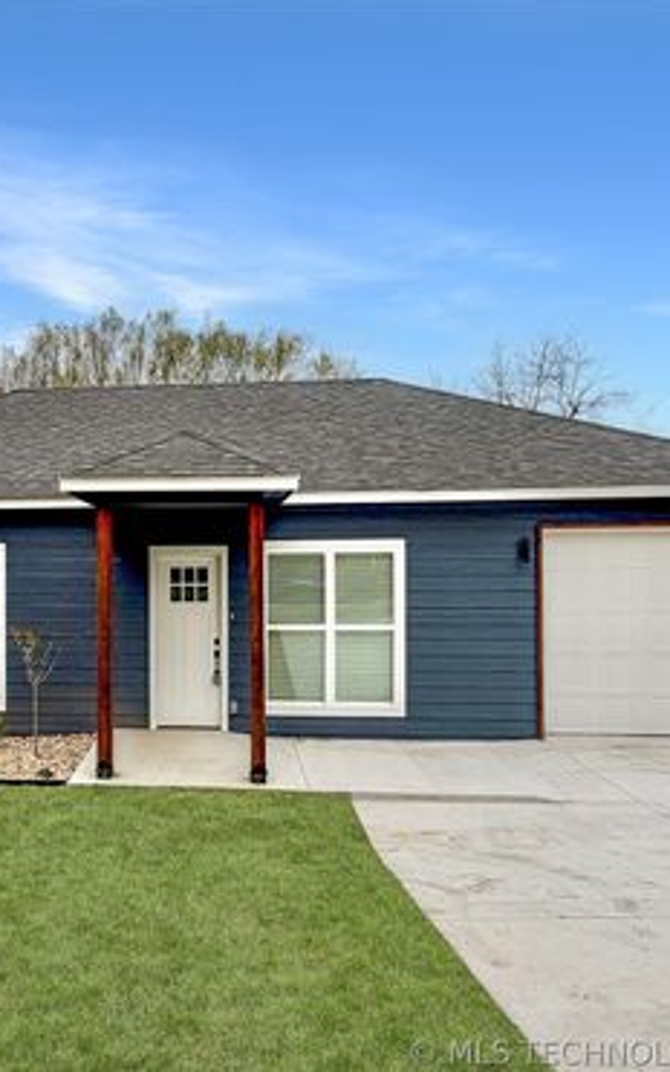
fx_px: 584
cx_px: 173
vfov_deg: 85.1
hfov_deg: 56.9
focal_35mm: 20
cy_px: 536
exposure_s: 1/1400
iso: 20
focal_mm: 2.22
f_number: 2.2
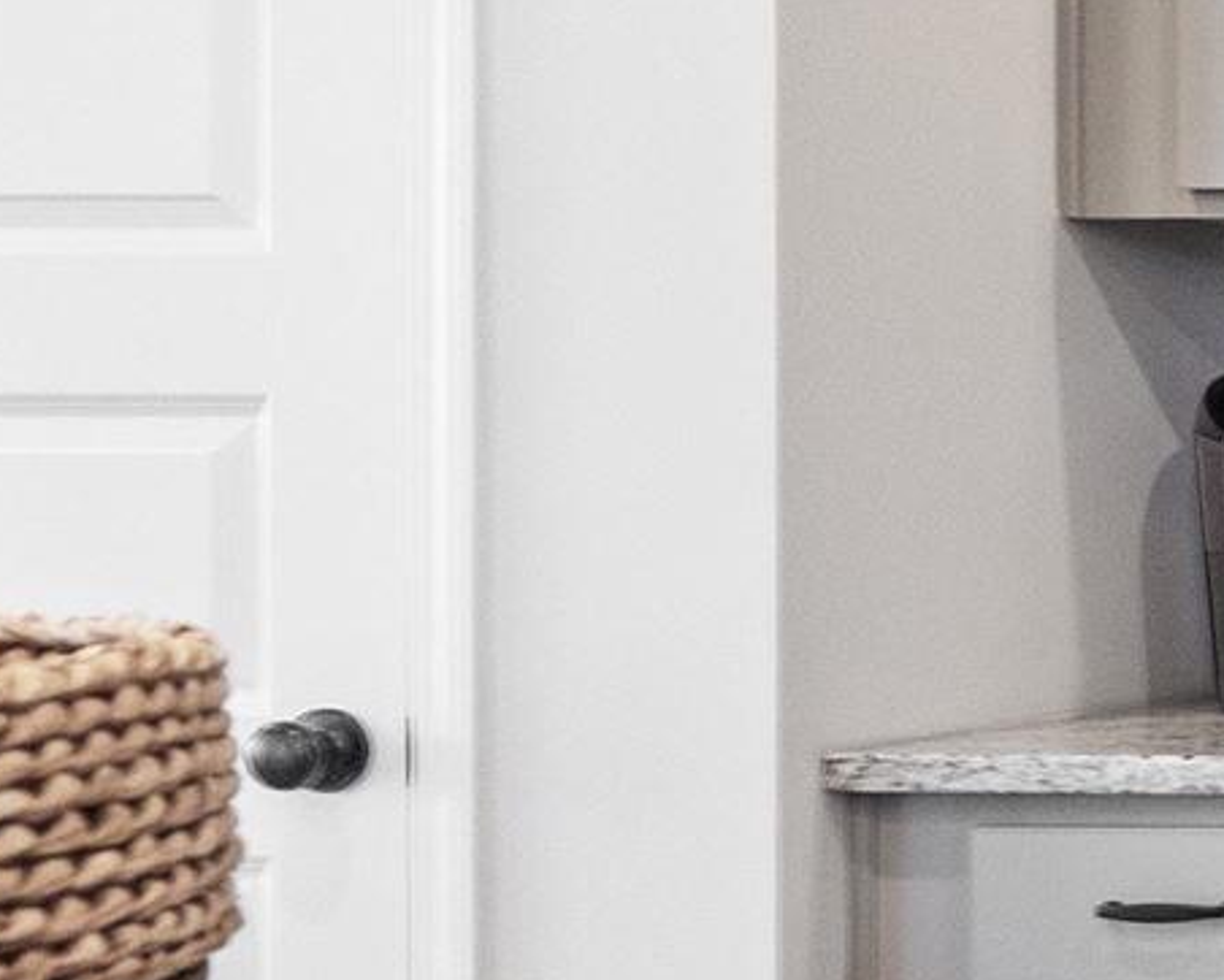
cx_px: 3079
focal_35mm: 102
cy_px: 447
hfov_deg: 13.1
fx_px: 3697
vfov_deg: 15.1
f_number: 6.3
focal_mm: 16
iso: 1250
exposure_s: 1/20
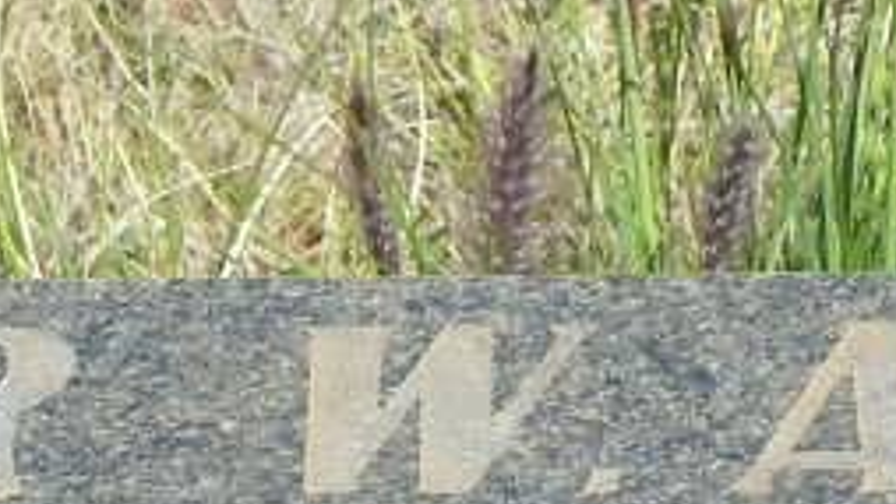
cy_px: 849
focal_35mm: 386
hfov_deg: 5.6
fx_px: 9173
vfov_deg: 3.1
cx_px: -46
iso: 64
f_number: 5.6
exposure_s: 1/250
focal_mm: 13.4
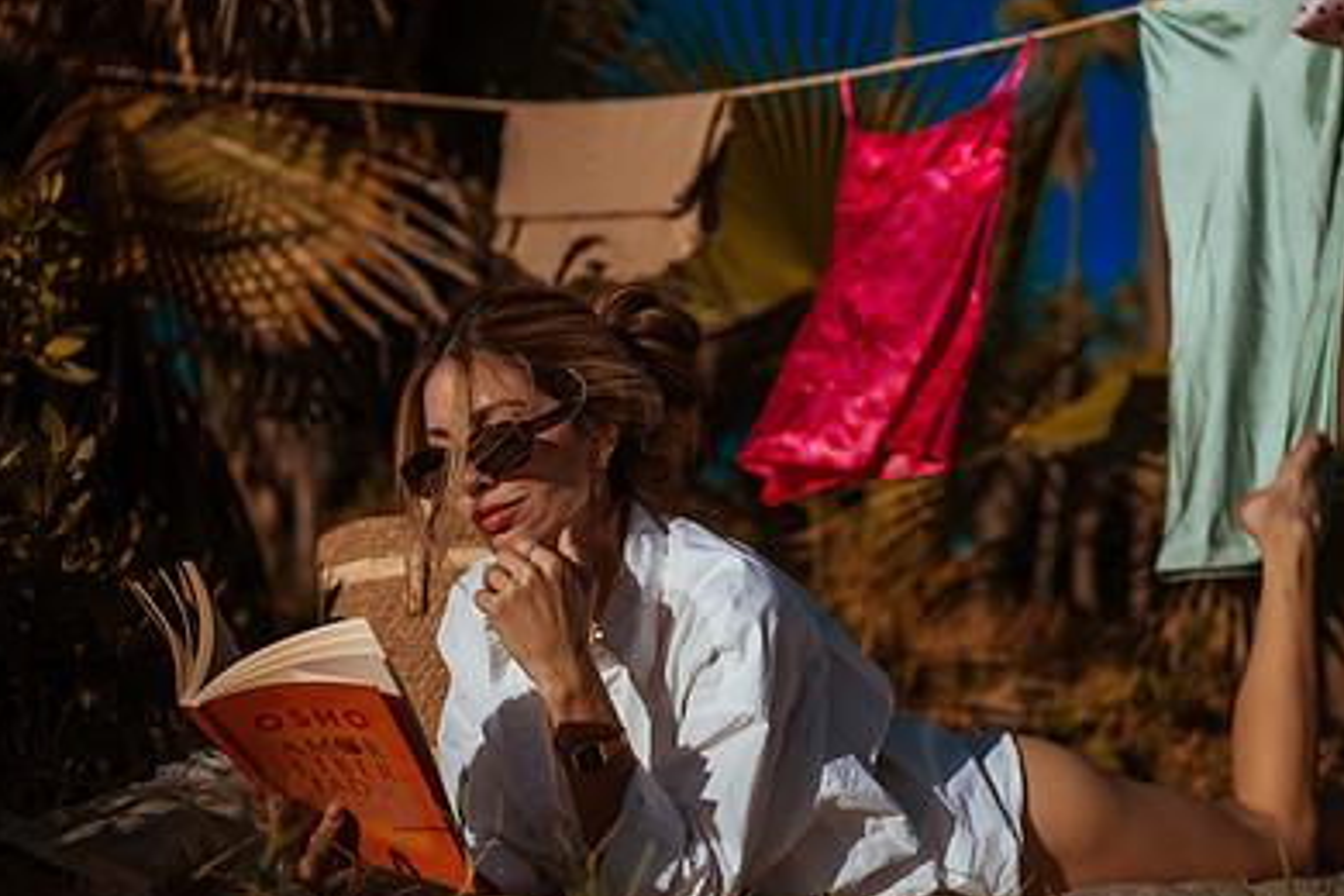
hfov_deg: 38.0
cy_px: 429
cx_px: 813
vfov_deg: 26.0
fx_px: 1941
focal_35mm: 52
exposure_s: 1/6400
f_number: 1.8
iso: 50
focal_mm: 35
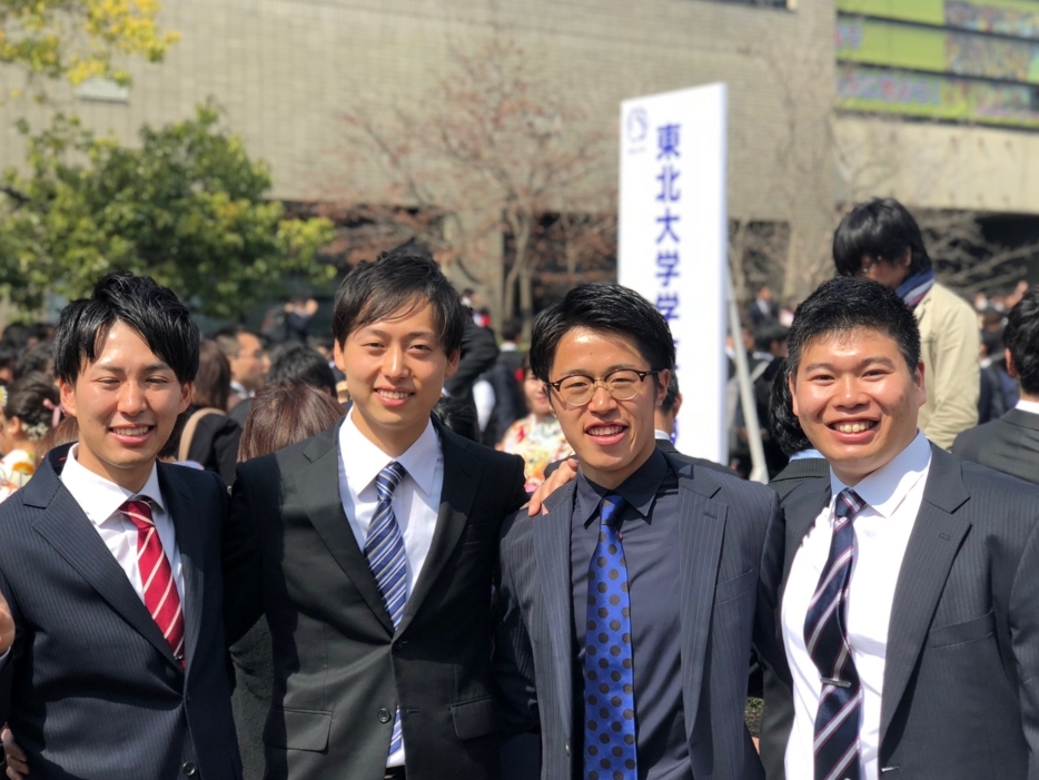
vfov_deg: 25.7
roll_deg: +0.4
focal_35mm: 57
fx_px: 1711
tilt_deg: -2.0
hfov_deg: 33.8
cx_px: 493
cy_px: 405
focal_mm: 6
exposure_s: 1/685
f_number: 2.4
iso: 16
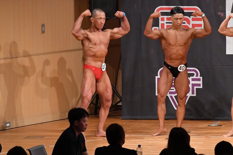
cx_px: 116
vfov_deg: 4.8
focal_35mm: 285
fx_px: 1844
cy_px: 78
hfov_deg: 7.2
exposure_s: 1/400
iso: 10000
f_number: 5.6
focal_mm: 190
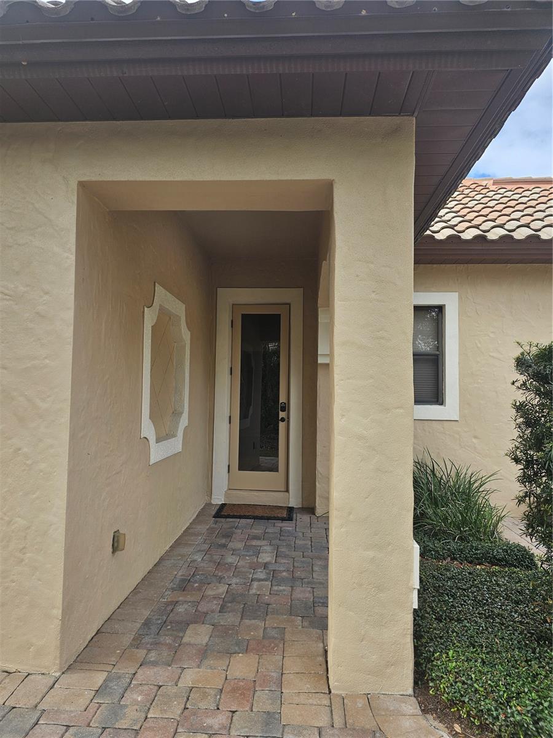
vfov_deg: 73.9
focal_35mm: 23
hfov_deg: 58.9
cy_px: 369
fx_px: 490
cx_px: 276
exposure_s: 1/187
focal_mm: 6.3
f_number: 1.7
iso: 10
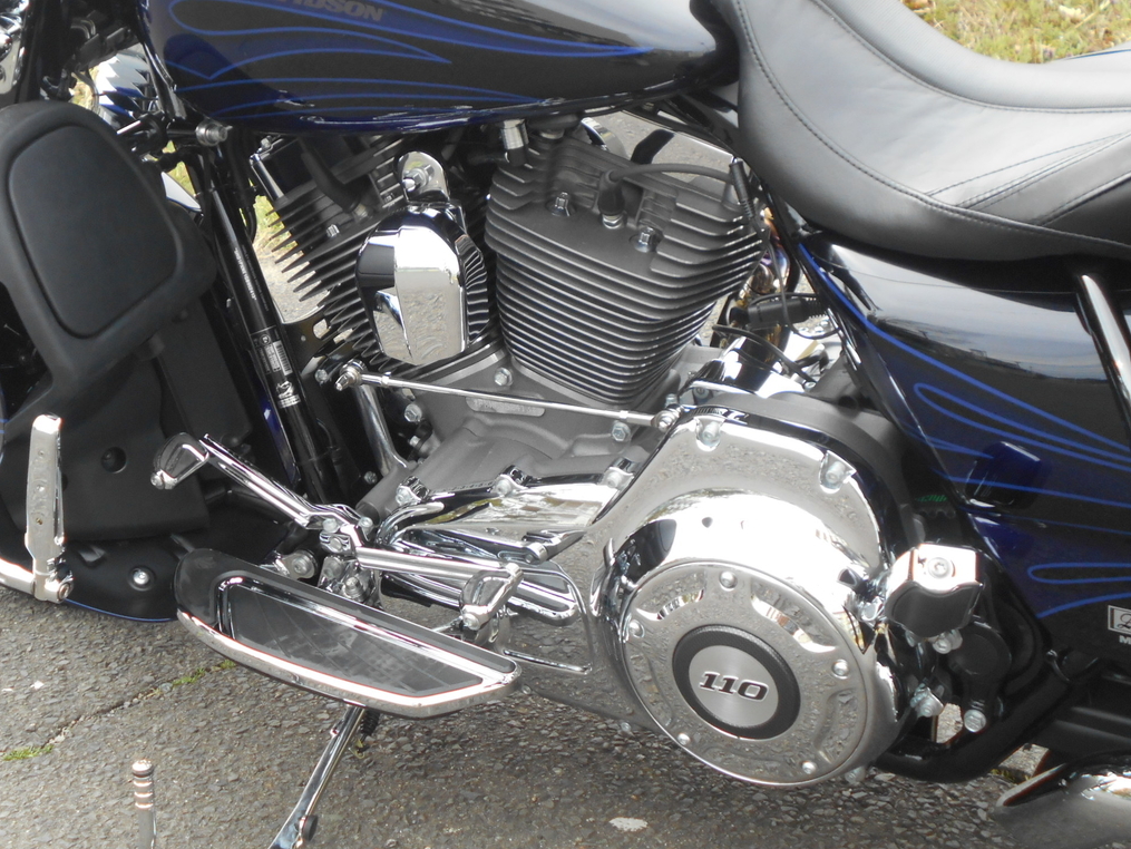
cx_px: 466
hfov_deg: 36.7
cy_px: 370
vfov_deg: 28.0
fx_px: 1700
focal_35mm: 52
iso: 160
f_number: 4.2
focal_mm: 7.7
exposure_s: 1/250
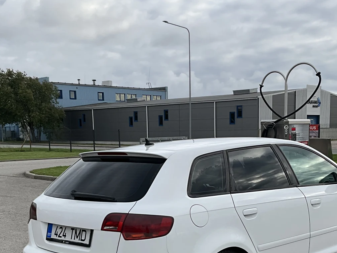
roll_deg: +0.7
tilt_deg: -8.8
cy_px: 206
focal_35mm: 55
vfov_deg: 26.0
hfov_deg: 34.8
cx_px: 206
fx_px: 535
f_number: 1.8
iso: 25
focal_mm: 3
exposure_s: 1/1035
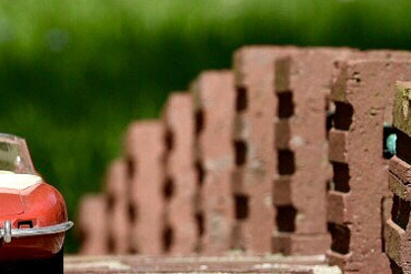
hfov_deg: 4.7
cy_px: 242
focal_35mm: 432
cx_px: -360
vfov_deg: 3.2
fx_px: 4934
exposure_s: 1/1250
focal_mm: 100
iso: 400
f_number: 6.3
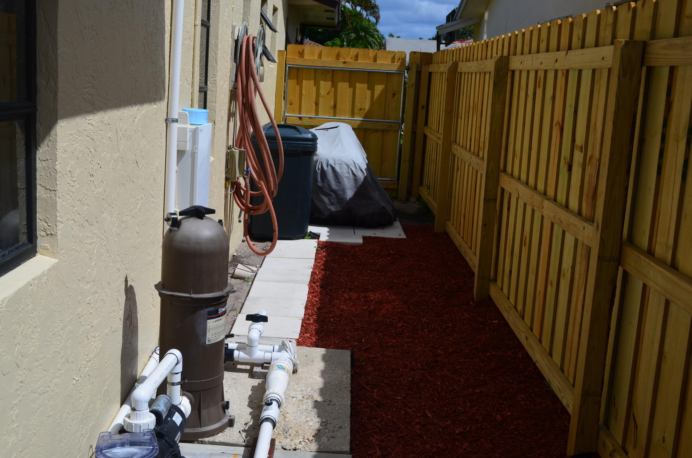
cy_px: 229
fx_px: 806
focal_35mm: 42
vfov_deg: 31.8
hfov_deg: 46.5
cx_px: 346
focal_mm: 28
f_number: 10
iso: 100
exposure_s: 1/400
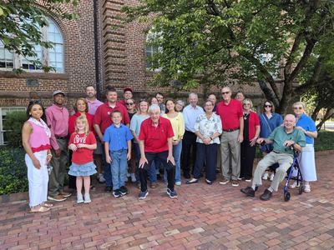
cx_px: 167
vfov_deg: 58.9
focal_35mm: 23
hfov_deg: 73.9
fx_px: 222
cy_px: 125
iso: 32
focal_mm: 5.4
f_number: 1.8
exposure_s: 1/180
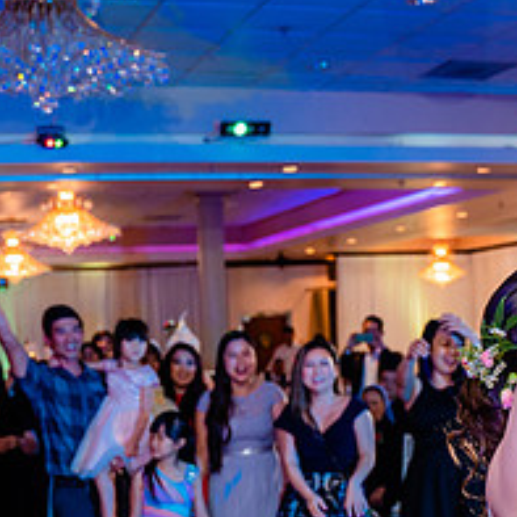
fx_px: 1183
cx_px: 247
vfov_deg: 23.8
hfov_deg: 24.7
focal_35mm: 70
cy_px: 492
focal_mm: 28
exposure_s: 1/160
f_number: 3.5
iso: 1000
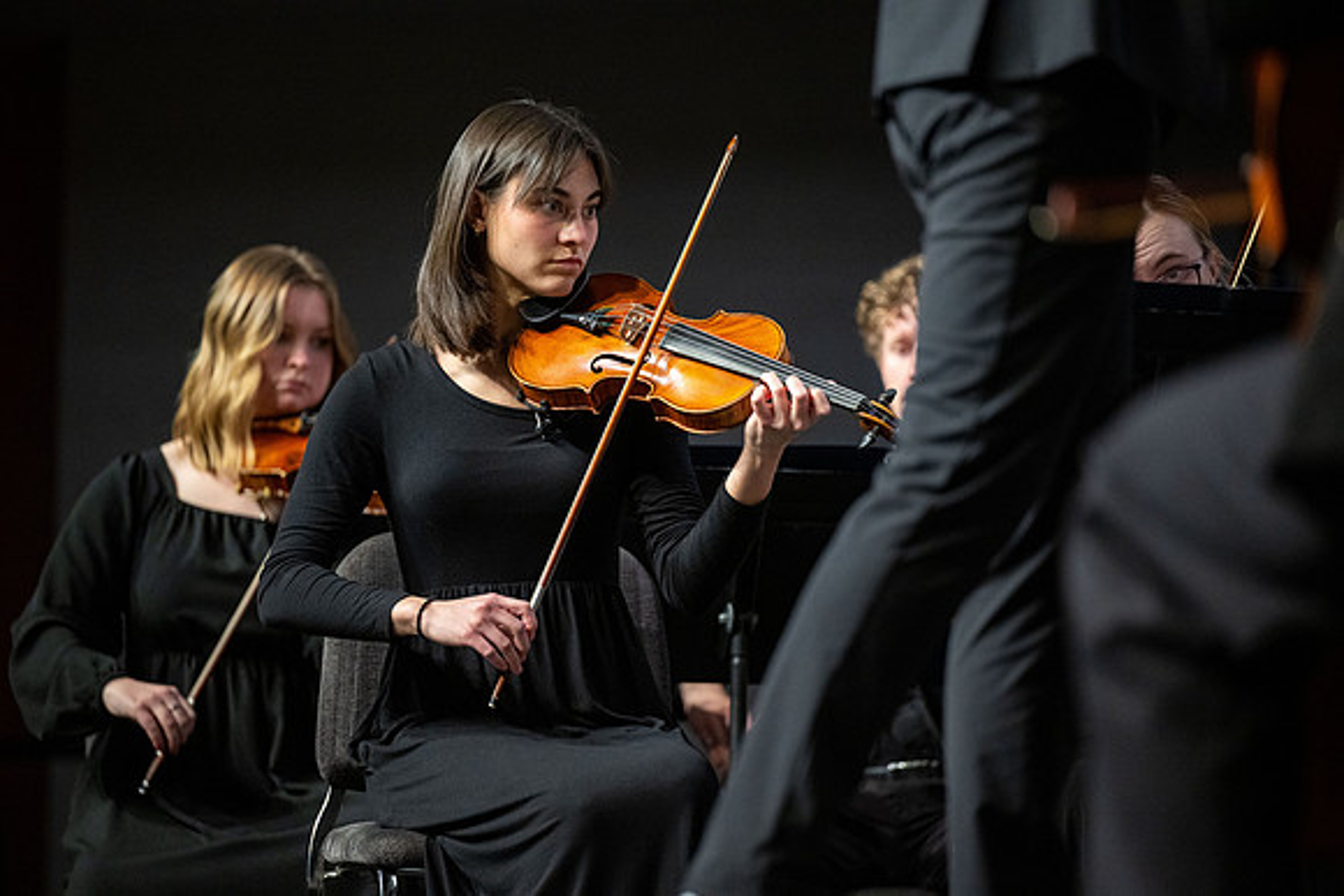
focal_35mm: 200
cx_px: 672
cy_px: 448
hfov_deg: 10.3
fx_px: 7468
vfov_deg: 6.9
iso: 2500
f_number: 2.8
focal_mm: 200
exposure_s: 1/400
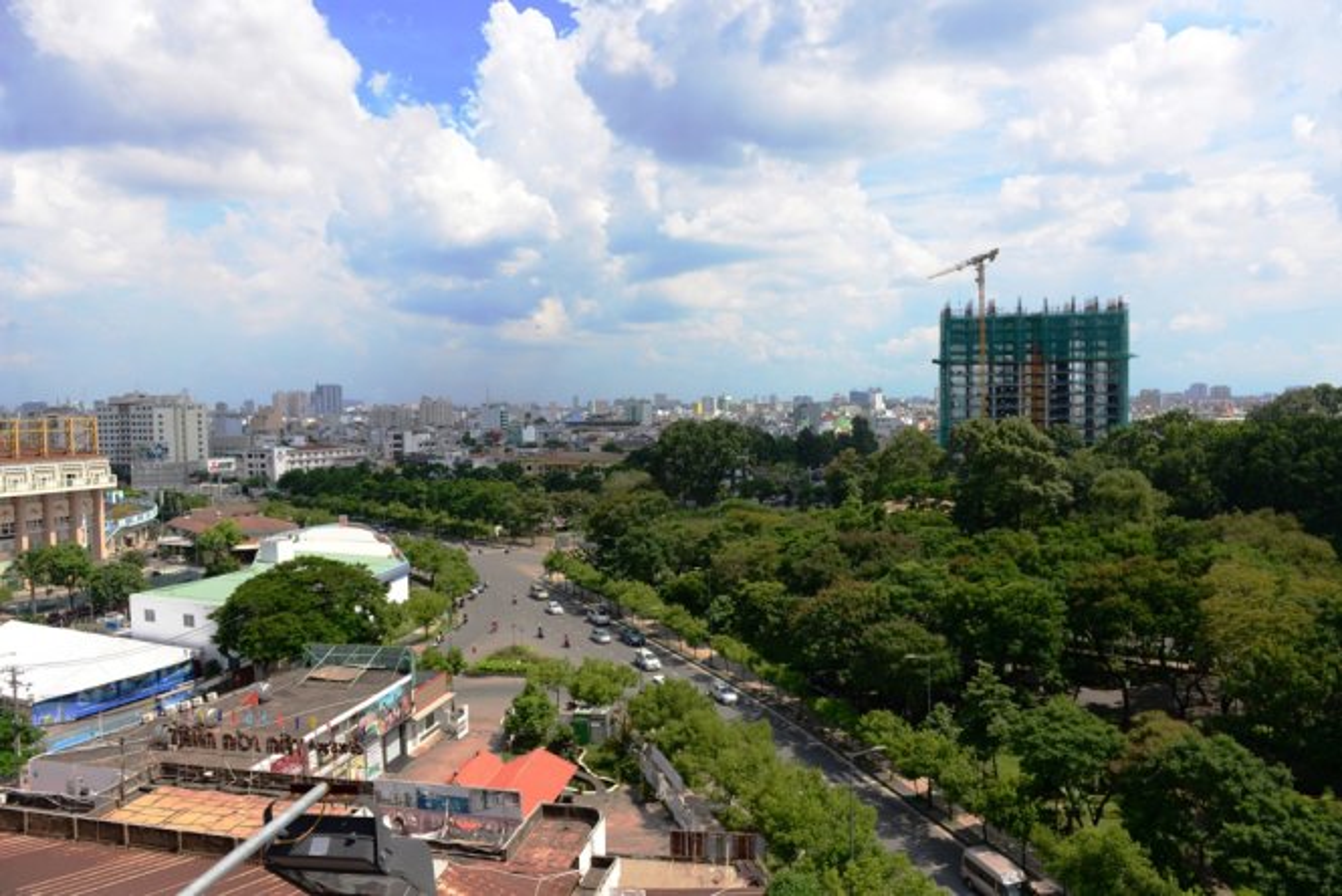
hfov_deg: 73.7
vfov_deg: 53.2
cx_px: 671
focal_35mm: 24
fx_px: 895
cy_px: 448
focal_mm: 24
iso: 250
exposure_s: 1/1250
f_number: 5.6
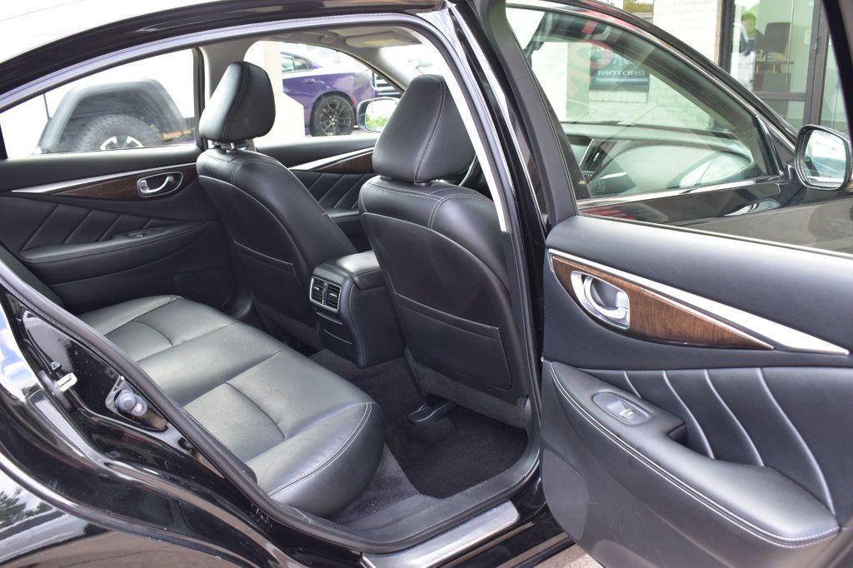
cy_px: 284
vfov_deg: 39.9
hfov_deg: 57.2
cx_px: 426
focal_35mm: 33
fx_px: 782
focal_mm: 22
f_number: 8
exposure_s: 1/50
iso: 400
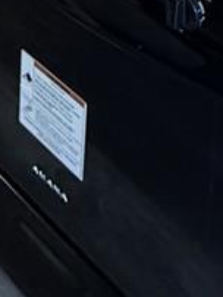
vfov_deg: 16.4
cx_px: 18
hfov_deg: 17.5
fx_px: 711
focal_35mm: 83
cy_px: -335
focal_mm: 2.22
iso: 1000
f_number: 2.2
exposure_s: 1/60
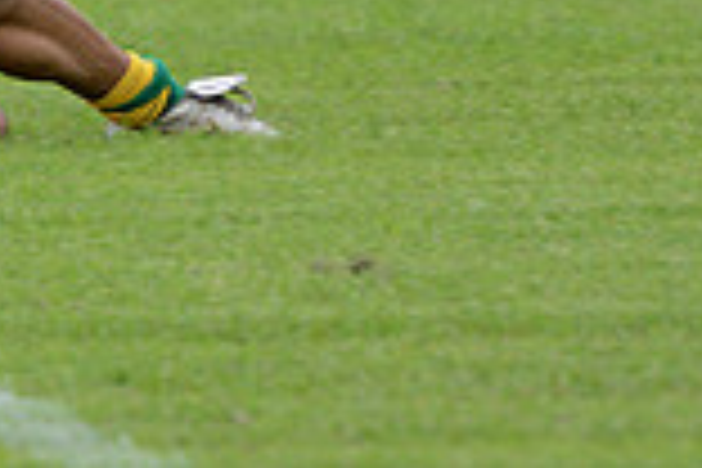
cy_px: -398
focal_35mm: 1041
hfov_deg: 2.0
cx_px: -526
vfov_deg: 1.3
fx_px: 20298
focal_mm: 280
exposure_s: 1/640
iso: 400
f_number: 4
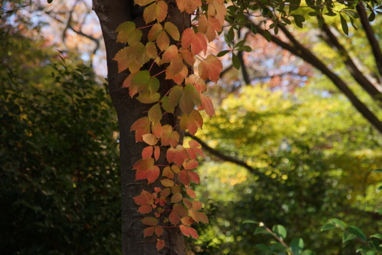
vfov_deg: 7.6
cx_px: 191
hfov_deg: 11.4
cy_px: 128
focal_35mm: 180
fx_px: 1910
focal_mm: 120
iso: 200
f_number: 5.6
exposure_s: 1/200
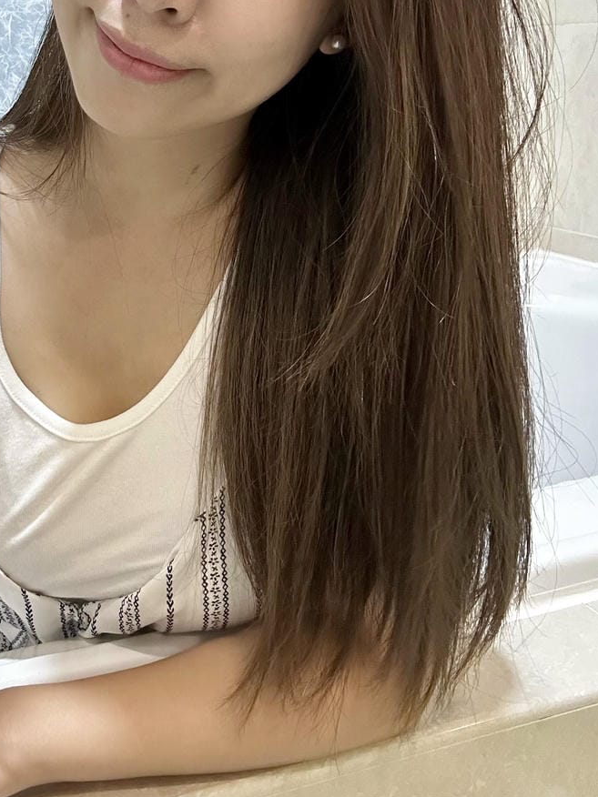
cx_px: 86
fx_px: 967
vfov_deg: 43.6
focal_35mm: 42
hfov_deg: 33.0
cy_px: 217
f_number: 1.9
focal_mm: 2.69
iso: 250
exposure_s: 1/40
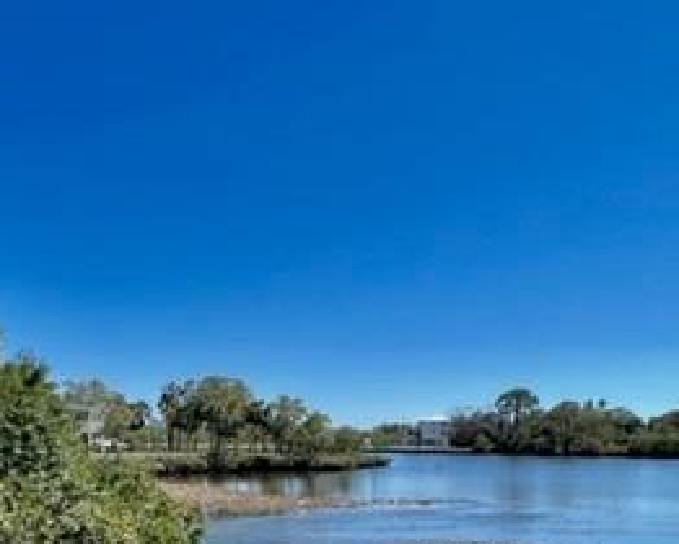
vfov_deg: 42.1
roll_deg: +0.2
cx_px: 228
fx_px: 623
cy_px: 518
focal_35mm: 31
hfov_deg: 56.0
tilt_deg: -6.9
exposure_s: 1/1206
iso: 32
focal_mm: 1.57
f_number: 1.8
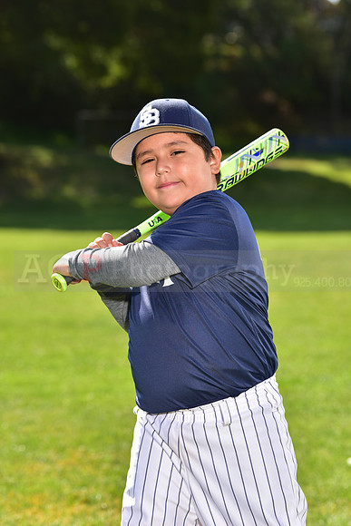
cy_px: 263
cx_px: 176
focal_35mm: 135
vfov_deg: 15.2
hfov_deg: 10.2
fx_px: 1973
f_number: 5.6
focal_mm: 135
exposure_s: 1/250
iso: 100
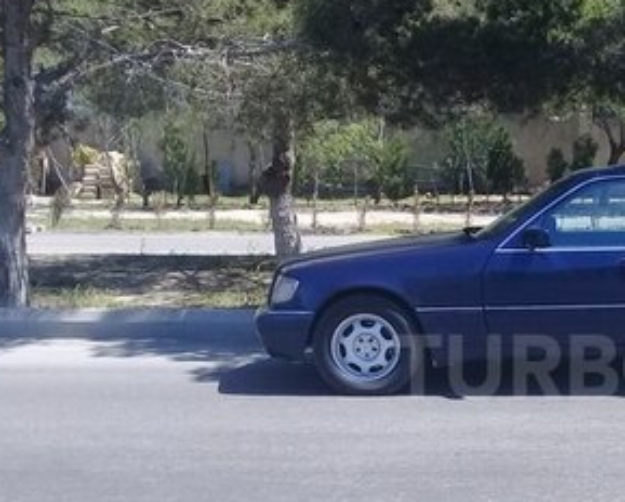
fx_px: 1278
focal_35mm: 69
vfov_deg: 22.0
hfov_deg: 26.2
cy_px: 367
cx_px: 614
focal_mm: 3.3
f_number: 2.2
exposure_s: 1/646
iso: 50
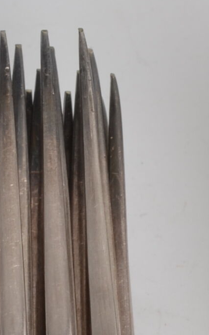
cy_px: 692
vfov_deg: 5.0
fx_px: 3763
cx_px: 274
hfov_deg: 3.2
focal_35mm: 413
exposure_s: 1/125
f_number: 14
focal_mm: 50
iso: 100
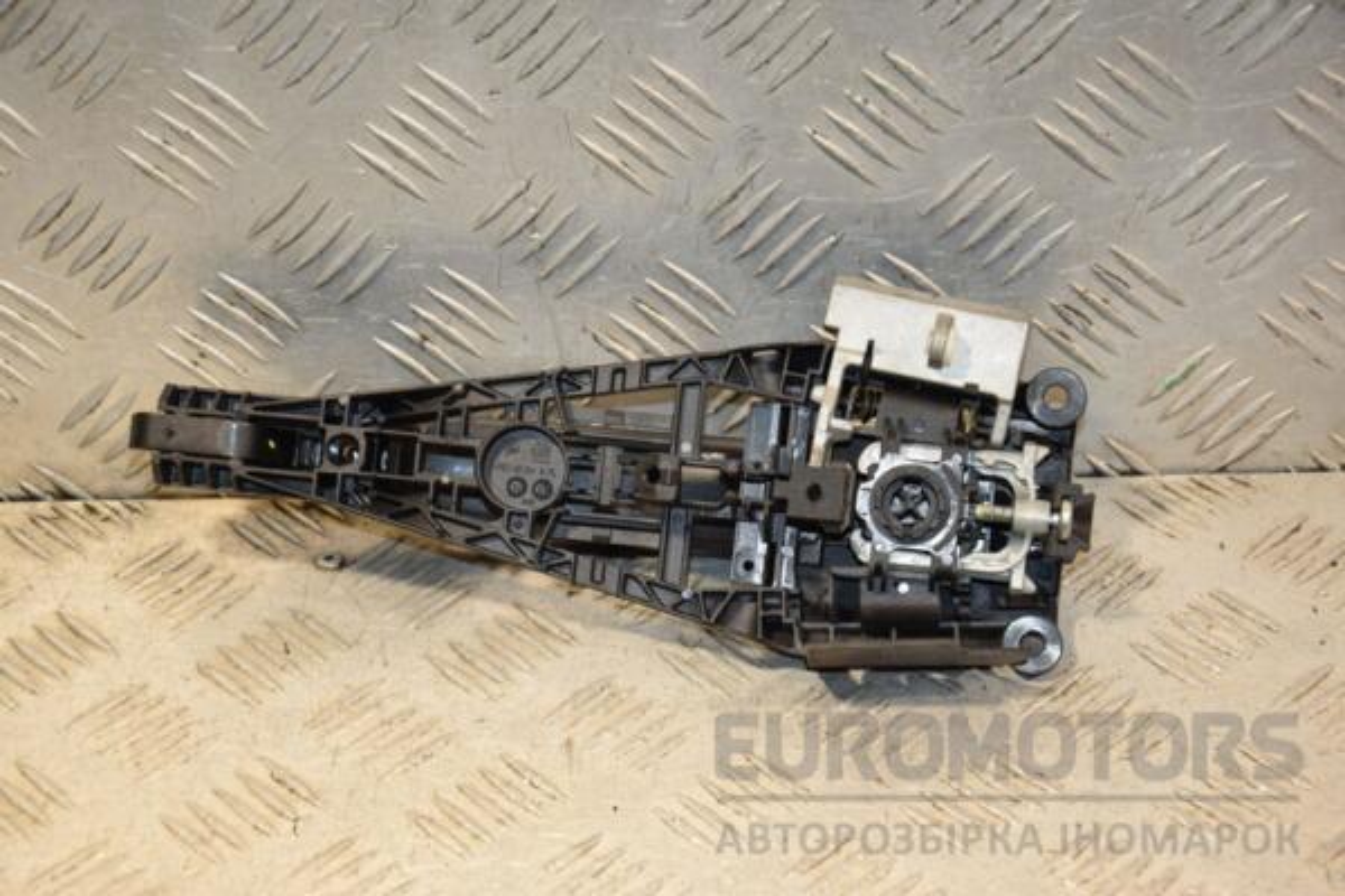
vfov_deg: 14.7
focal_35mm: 93
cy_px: 448
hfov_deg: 21.9
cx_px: 672
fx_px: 3474
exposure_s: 1/200
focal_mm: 62
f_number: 5.6
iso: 800
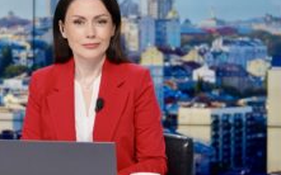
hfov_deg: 16.2
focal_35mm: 129
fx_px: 988
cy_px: 103
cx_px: 89
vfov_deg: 10.1
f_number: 4
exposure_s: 1/125
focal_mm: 70
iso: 1250
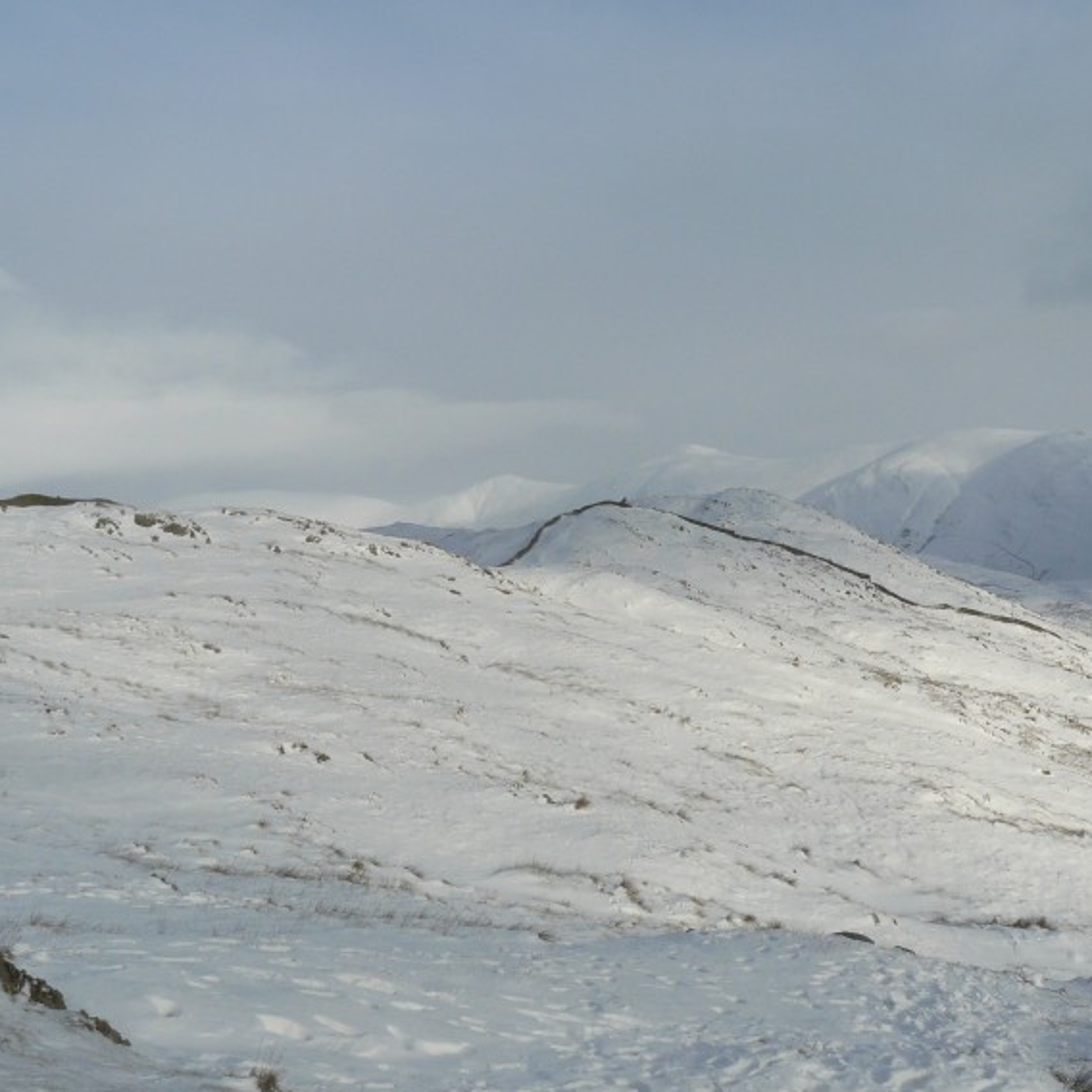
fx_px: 1535
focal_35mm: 43
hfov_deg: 39.2
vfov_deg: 39.2
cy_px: 546
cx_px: 517
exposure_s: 1/400
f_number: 7.1
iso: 100
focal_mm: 6
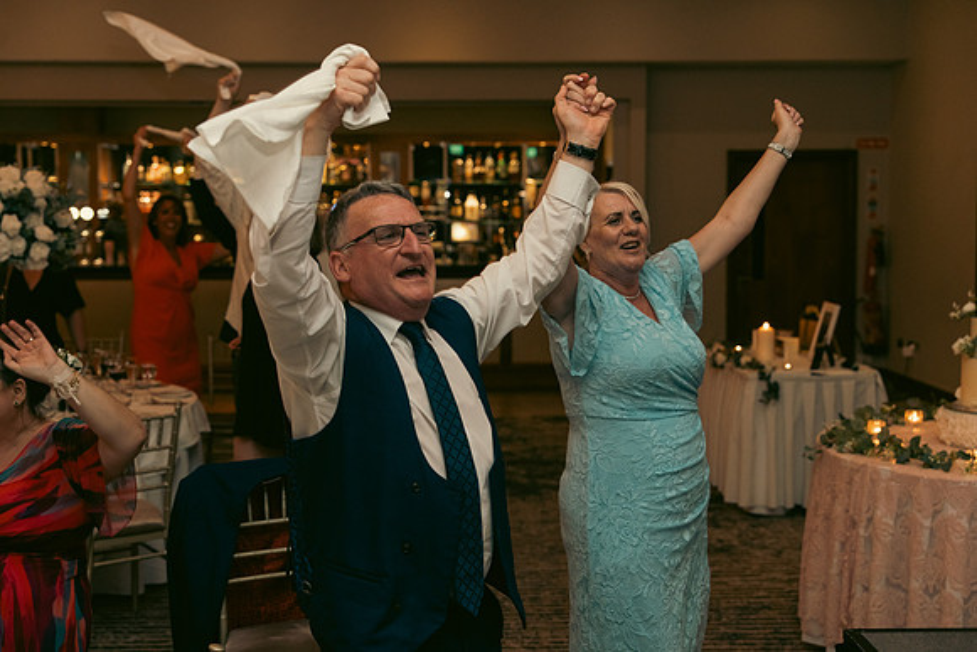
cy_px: 326
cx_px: 488
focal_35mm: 50
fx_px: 1357
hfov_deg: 39.6
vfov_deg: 27.0
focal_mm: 50
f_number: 3.5
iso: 2500
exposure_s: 1/160
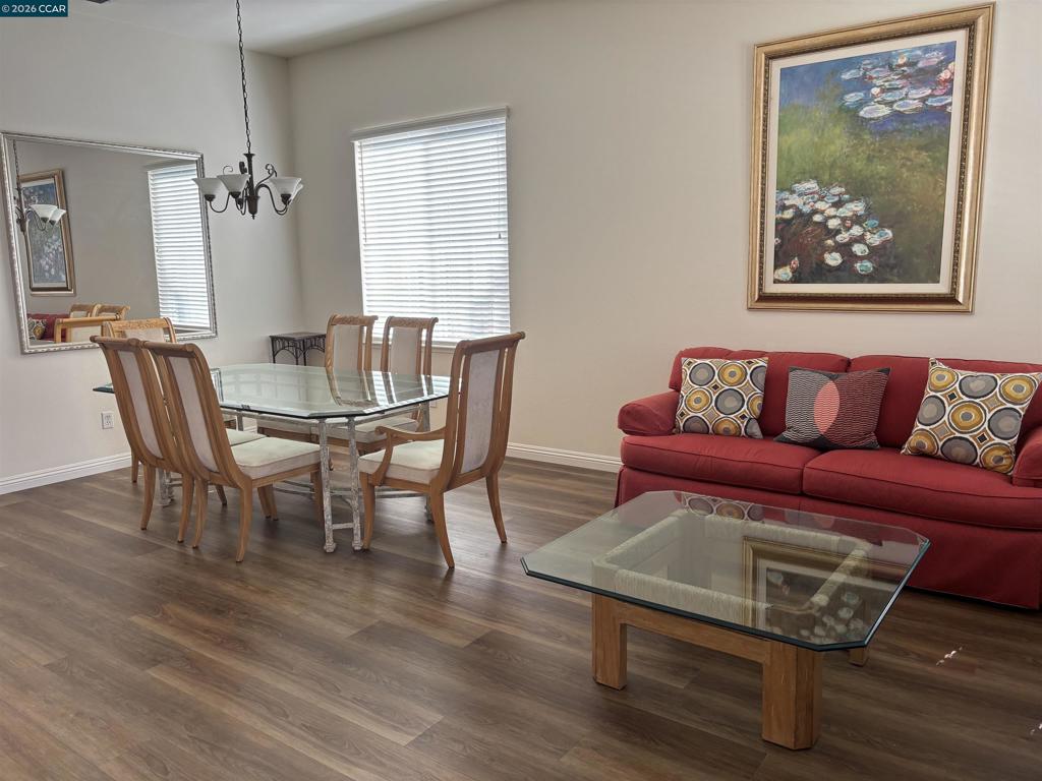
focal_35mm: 26
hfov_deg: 67.3
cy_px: 390
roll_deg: +0.8
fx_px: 783
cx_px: 521
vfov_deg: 53.1
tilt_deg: -9.2
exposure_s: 1/121
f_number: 1.6
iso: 100
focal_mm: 5.96
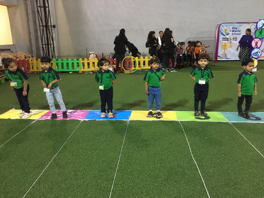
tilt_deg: -12.0
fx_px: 221
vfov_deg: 48.2
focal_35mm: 29
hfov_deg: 61.7
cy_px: 99
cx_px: 132
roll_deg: +2.6
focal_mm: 4.15
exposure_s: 1/17
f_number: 2.2
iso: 250
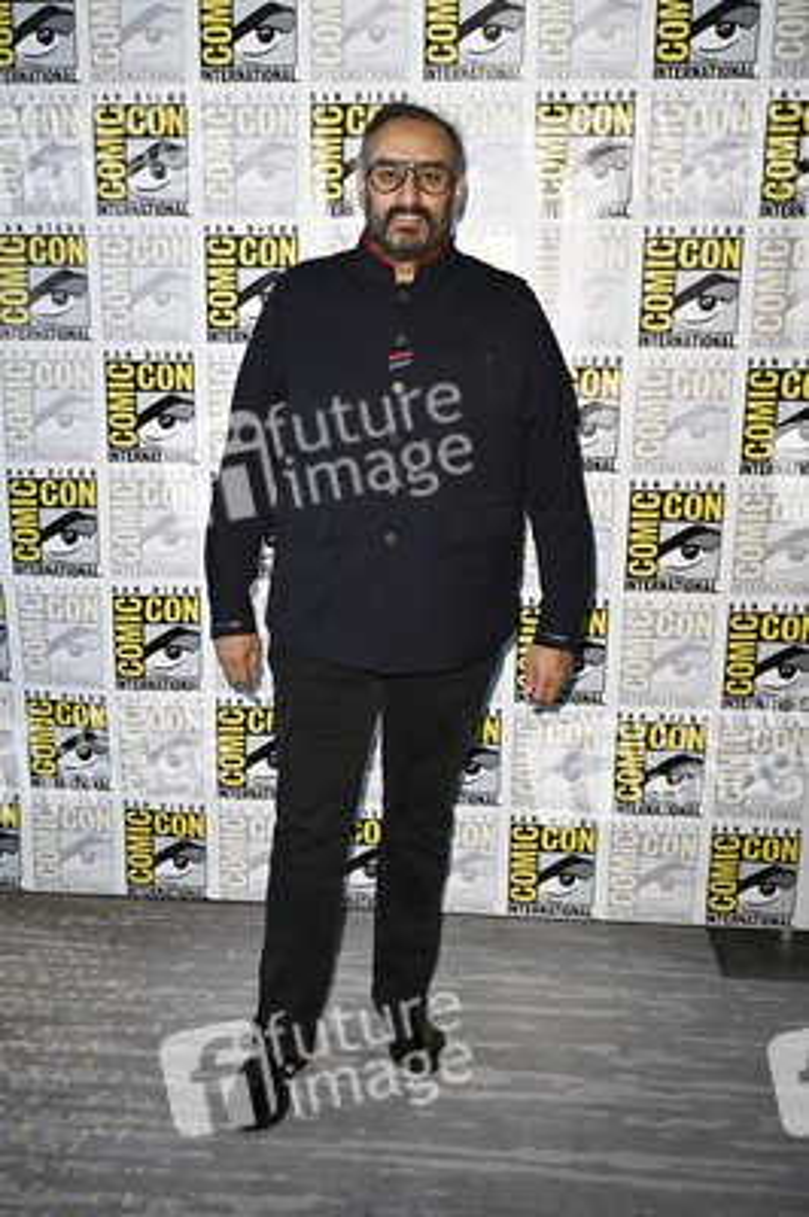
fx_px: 1182
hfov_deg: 37.8
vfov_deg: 54.5
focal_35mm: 35
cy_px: 608
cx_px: 404
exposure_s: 1/250
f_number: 5
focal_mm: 35
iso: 1250
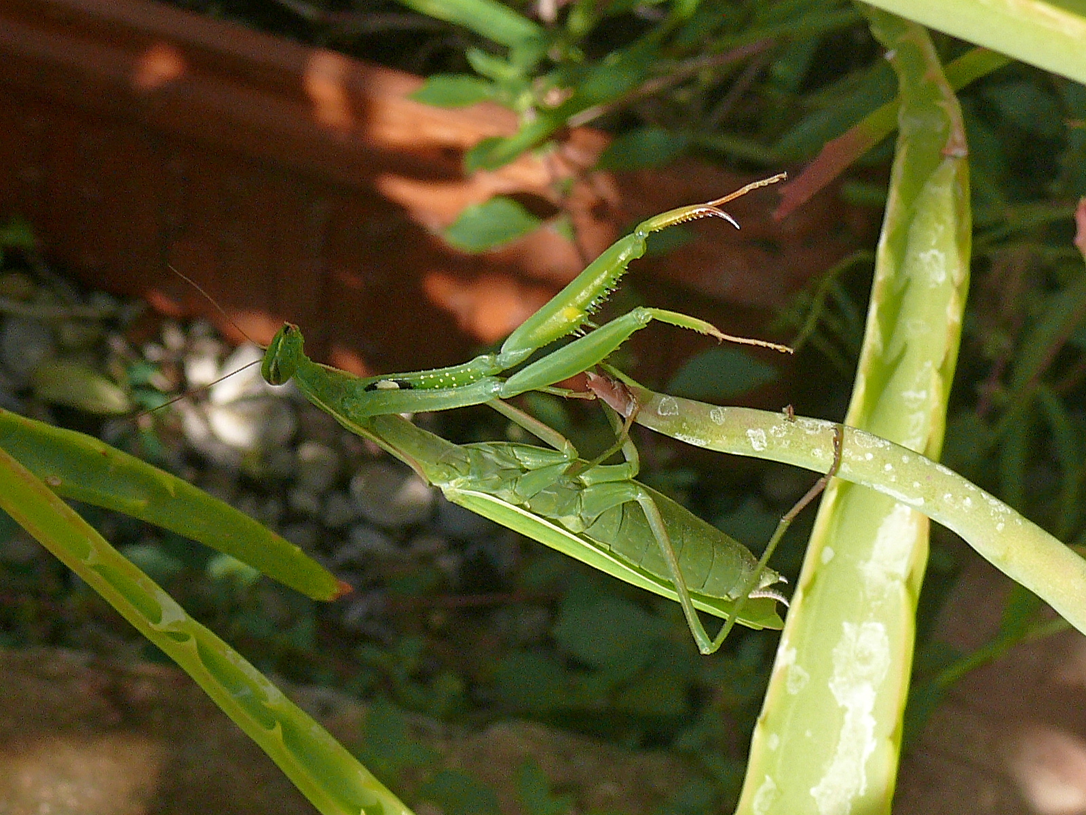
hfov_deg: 24.7
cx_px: 543
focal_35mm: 79
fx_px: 2478
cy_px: 408
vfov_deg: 18.7
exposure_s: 1/250
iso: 100
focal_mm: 16.7
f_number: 5.6
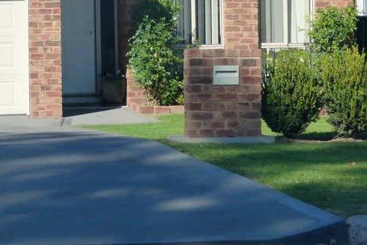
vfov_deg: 10.0
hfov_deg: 14.9
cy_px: 51
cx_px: 101
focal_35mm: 137
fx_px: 1397
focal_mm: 14.1
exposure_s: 1/200
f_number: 4
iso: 160
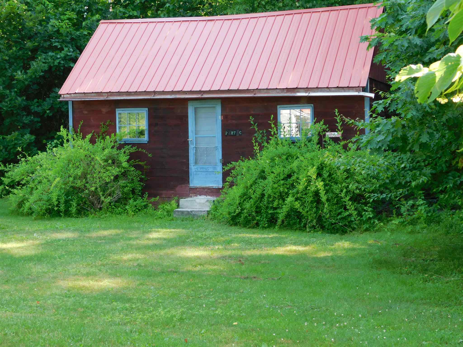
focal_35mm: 66
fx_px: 883
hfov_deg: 29.4
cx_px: 232
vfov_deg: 22.3
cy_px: 174
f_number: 4.2
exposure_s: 1/50
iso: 125
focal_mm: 11.7
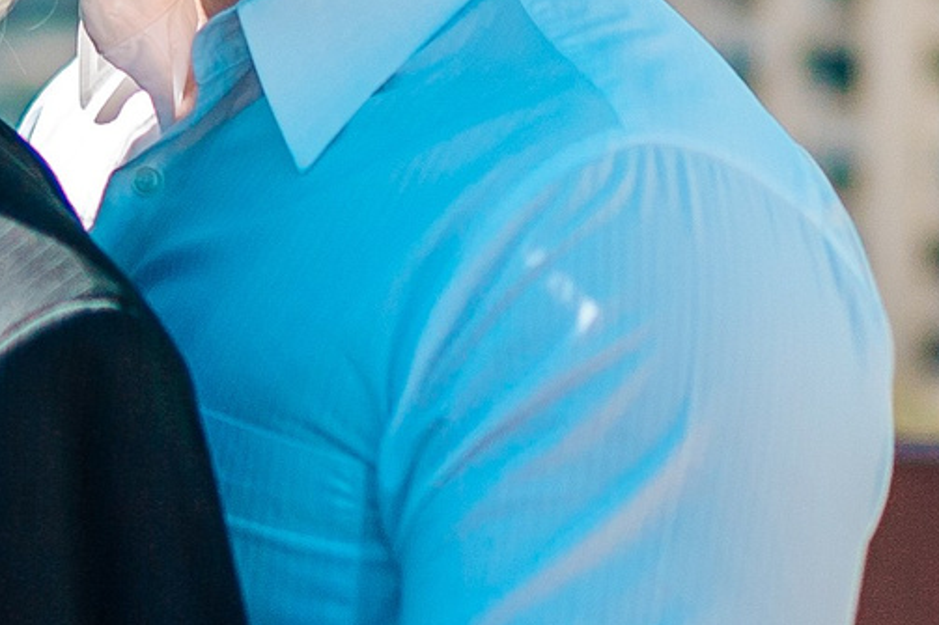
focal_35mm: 280
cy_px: 198
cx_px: -732
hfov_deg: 7.2
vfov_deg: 4.9
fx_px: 7301
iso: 100
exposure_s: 1/8000
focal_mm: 55
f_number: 1.8
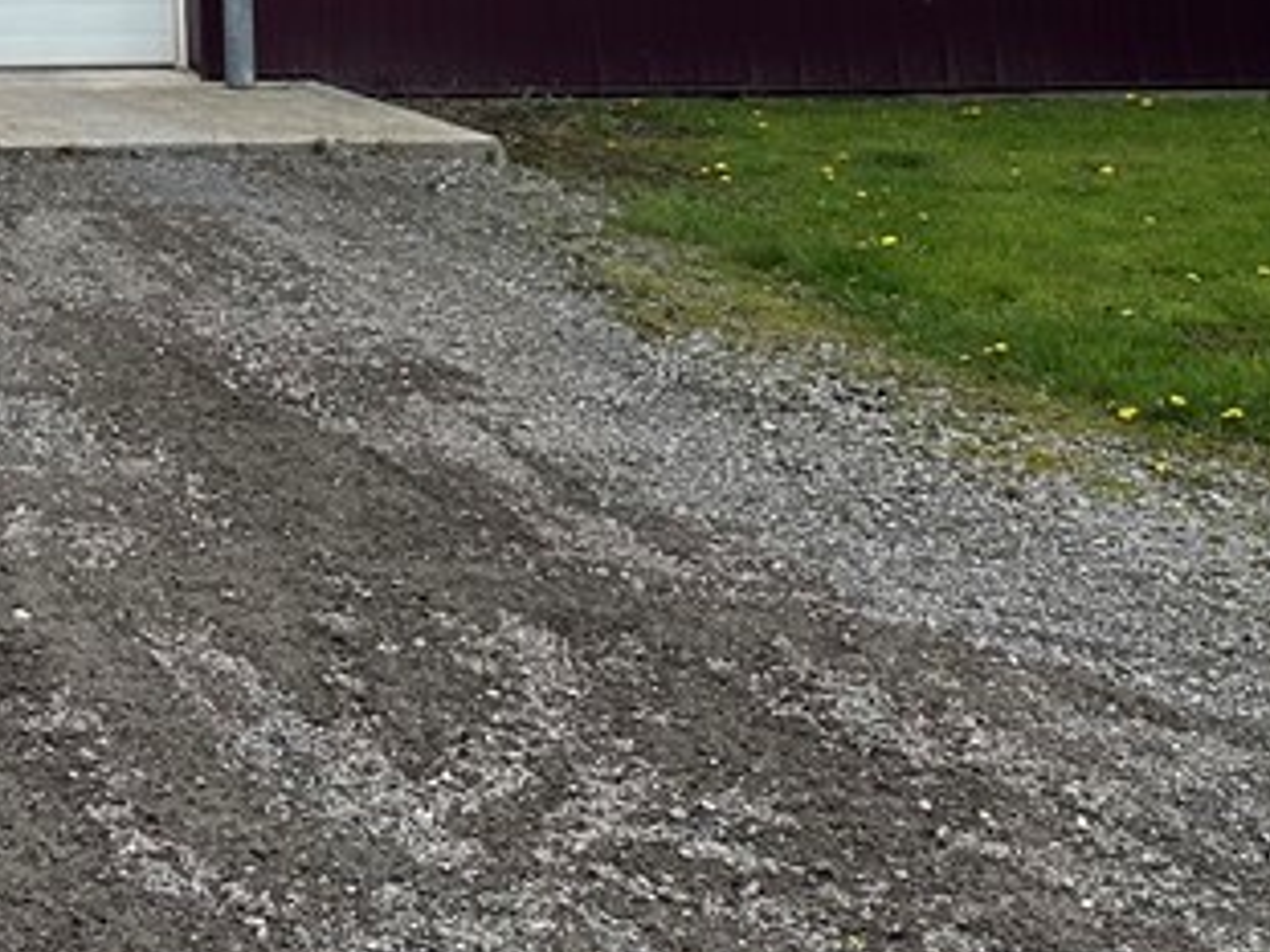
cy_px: -556
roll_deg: -0.3
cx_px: -245
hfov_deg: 22.8
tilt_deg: +7.2
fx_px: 2897
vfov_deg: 16.6
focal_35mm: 79
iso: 80
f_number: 1.78
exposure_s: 1/2252
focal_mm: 6.86
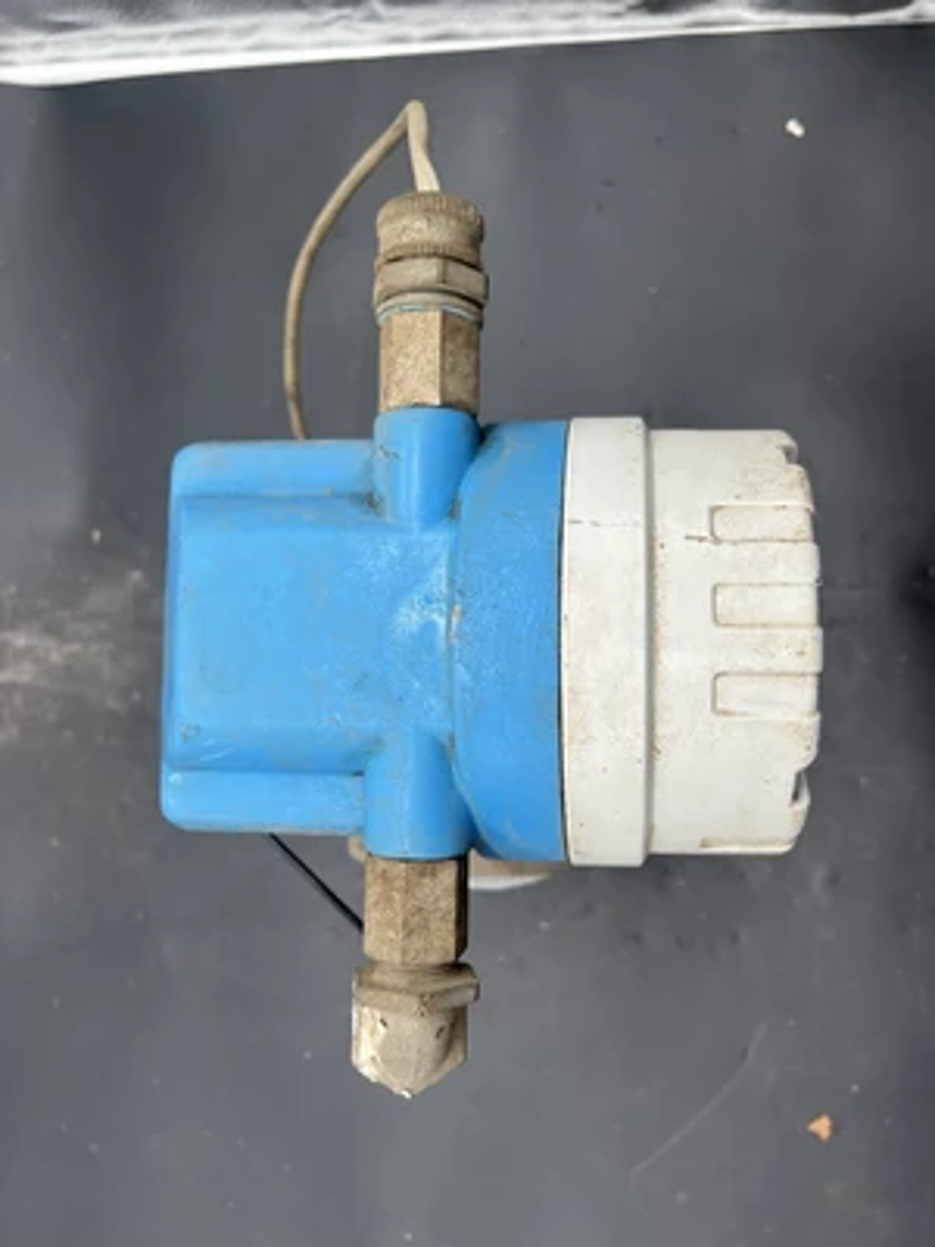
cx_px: 468
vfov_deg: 67.3
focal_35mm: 26
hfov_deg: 53.1
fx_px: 936
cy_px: 624
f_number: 1.5
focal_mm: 5.7
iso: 50
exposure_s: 1/419
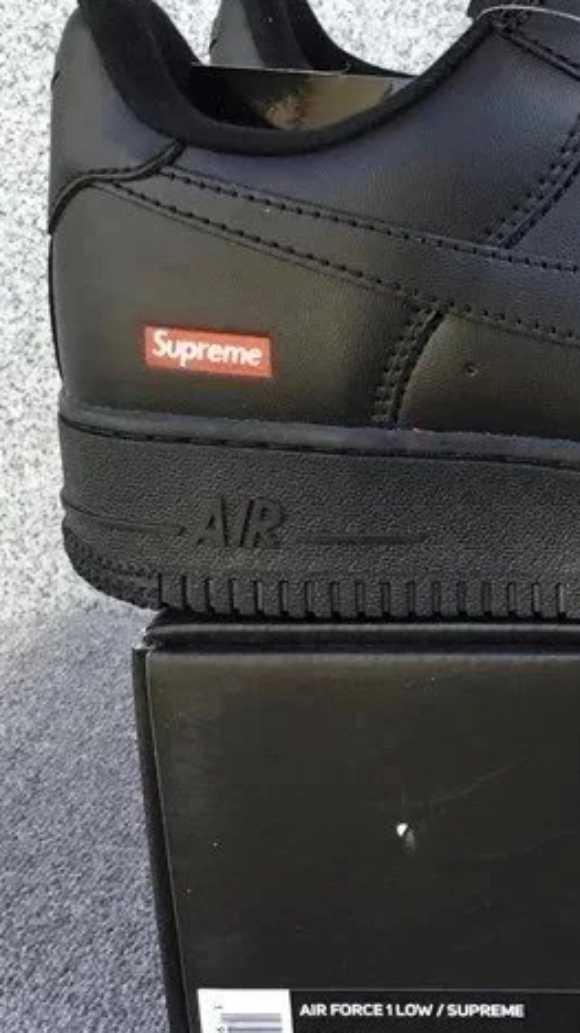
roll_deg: -0.2
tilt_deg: -16.8
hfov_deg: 17.4
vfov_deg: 32.4
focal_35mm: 65
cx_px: 759
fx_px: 1778
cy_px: 504
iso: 40
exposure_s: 1/100
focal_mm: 3.3
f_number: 2.4
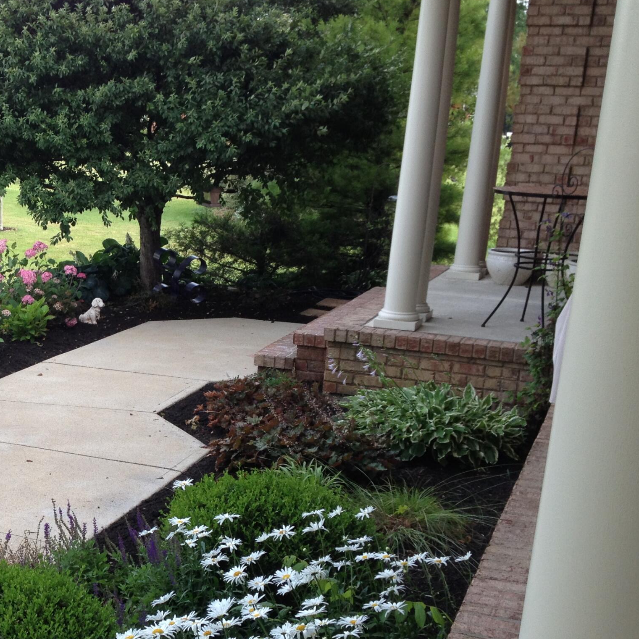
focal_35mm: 61
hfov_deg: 26.9
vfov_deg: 28.0
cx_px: 29
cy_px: 406
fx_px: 1274
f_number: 2.4
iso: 50
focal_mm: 4.28
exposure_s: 1/130
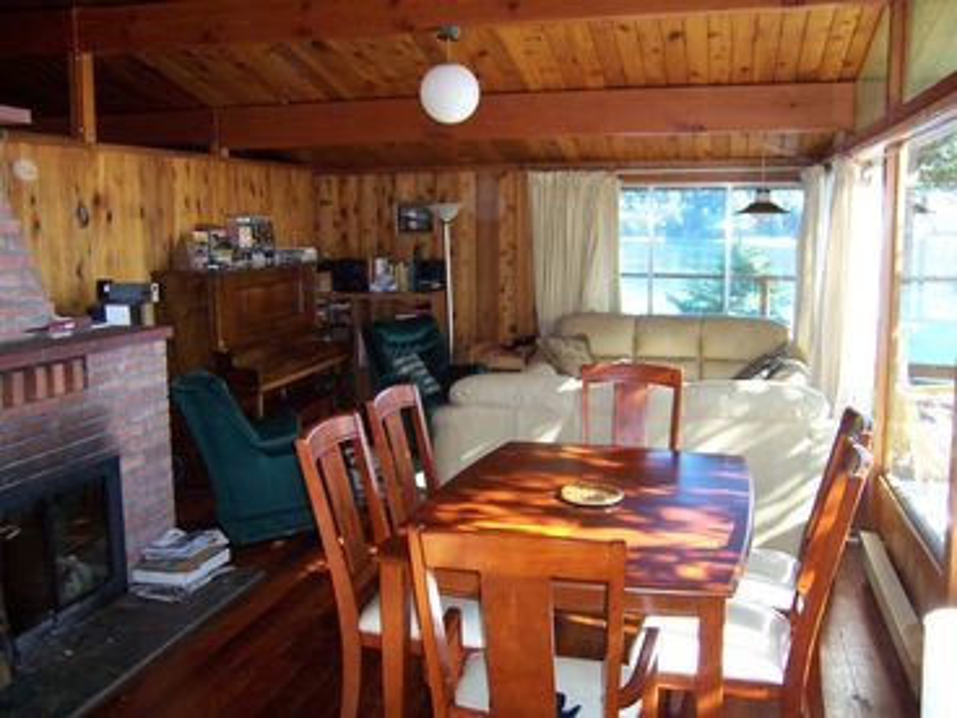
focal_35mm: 33
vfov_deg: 42.9
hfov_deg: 55.4
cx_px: 478
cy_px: 359
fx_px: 912
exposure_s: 1/60
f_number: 2.8
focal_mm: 5.5
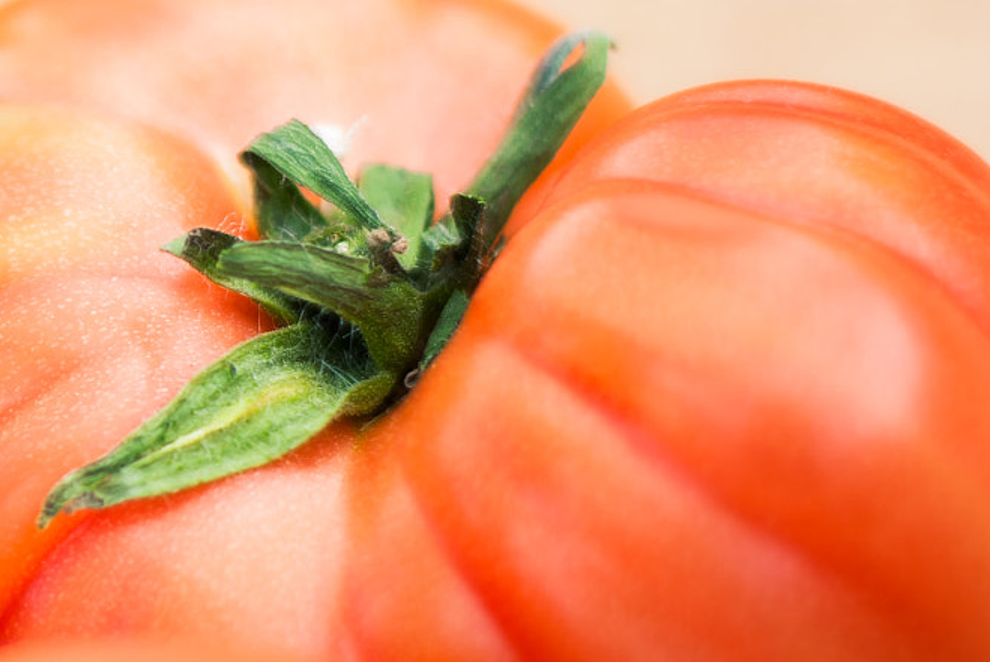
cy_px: 296
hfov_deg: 11.1
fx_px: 5010
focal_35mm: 182
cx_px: -101
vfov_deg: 7.6
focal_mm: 50
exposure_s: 1/400
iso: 100
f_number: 1.8
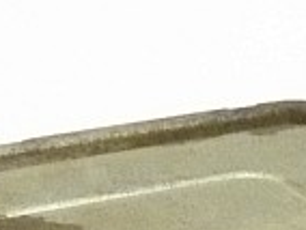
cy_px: 729
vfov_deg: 6.7
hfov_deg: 9.5
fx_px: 1744
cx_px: 561
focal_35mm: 197
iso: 400
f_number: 3.4
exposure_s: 1/30
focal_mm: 5
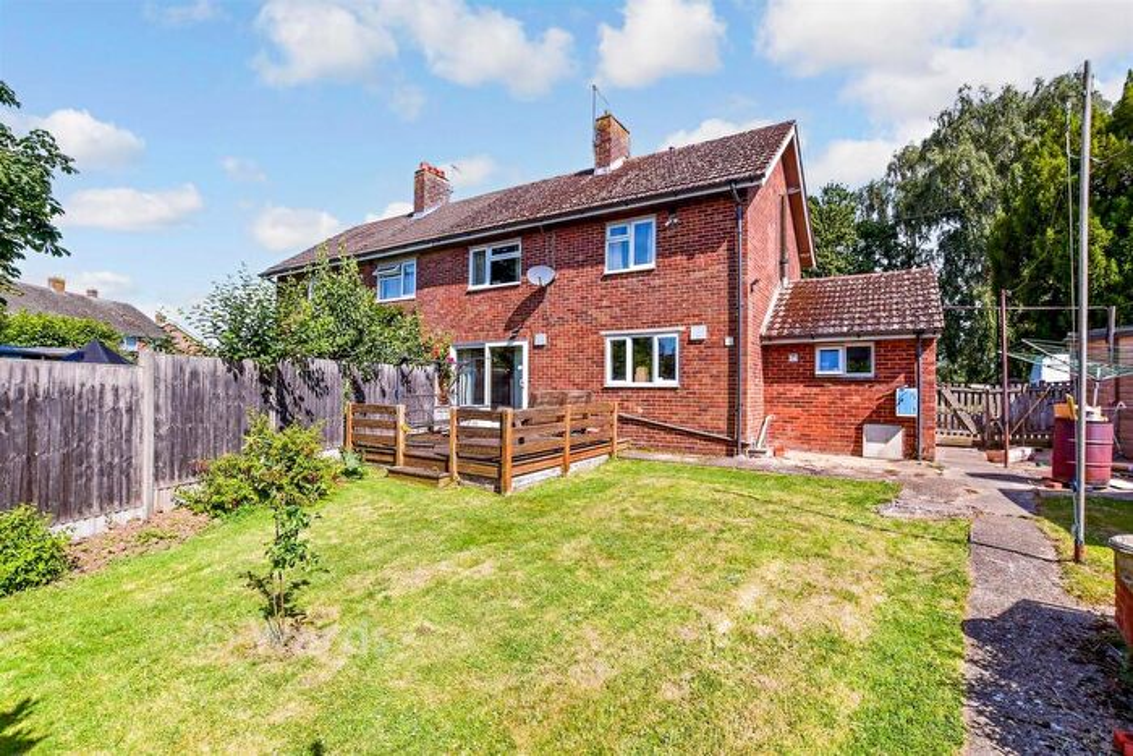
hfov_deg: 100.4
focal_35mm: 15
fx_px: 472
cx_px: 566
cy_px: 378
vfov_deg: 77.4
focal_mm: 10
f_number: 8
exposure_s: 1/1000
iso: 320
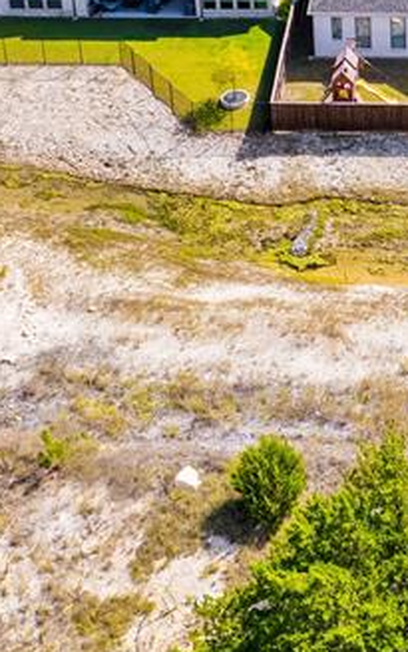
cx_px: 434
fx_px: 1245
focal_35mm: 70
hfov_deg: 18.0
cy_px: -16
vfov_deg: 27.5
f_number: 2.8
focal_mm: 8.38
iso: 100
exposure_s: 1/1000
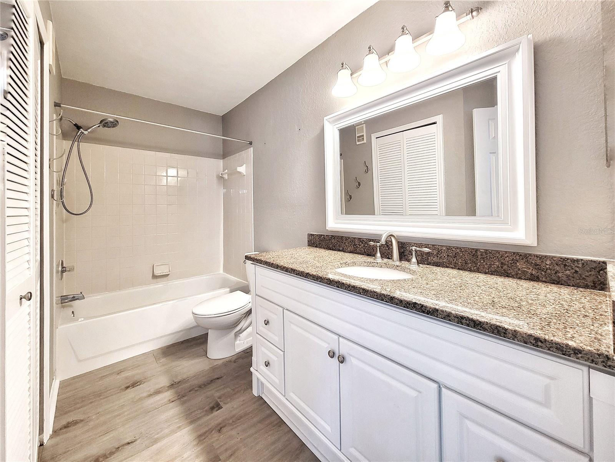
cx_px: 308
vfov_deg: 89.9
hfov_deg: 106.2
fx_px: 231
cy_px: 231
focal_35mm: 13
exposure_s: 1/60
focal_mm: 2.2
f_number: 2.2
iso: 200
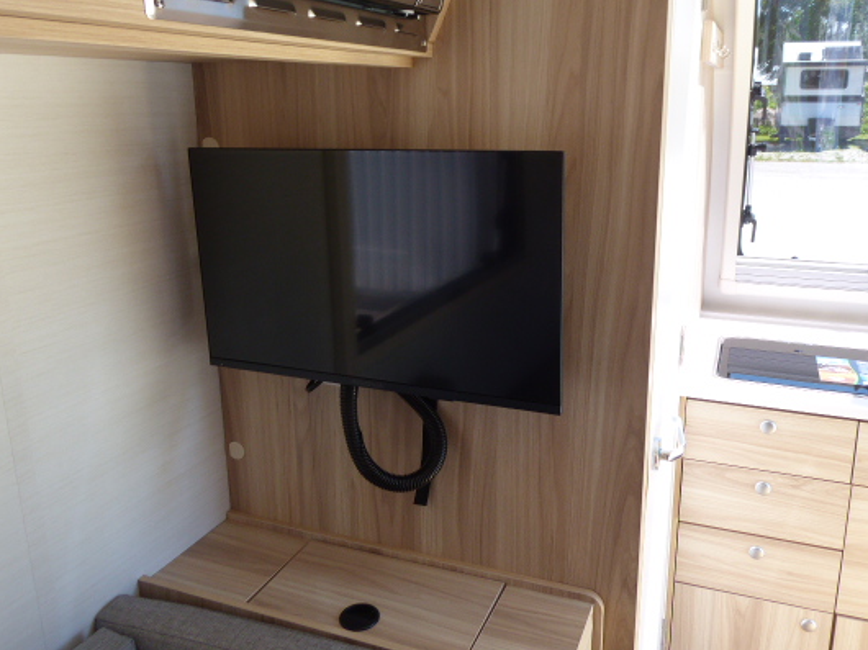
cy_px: 282
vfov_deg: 48.1
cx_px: 468
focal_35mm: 29
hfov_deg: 61.6
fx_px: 727
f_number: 3.3
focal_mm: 4.3
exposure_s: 1/60
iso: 125
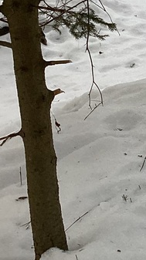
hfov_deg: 10.1
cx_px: 326
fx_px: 738
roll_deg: -0.4
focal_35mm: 107
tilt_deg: -22.5
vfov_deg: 19.7
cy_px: 44
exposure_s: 1/120
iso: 50
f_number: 2.4
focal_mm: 3.3
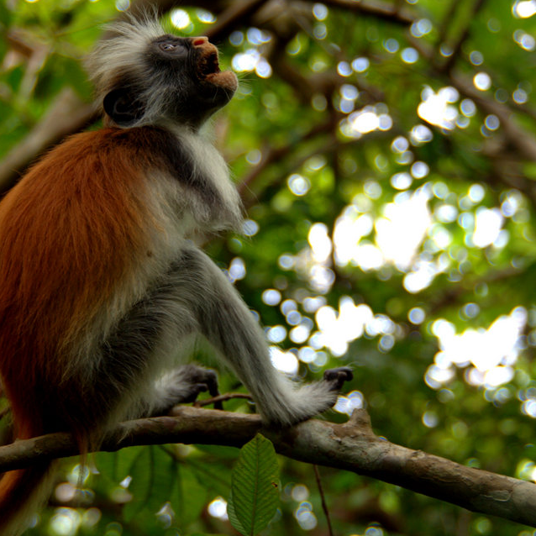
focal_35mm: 160
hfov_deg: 10.9
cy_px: 260
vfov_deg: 10.9
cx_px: 218
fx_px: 2803
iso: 100
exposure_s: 1/90
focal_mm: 77.5
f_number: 5.6
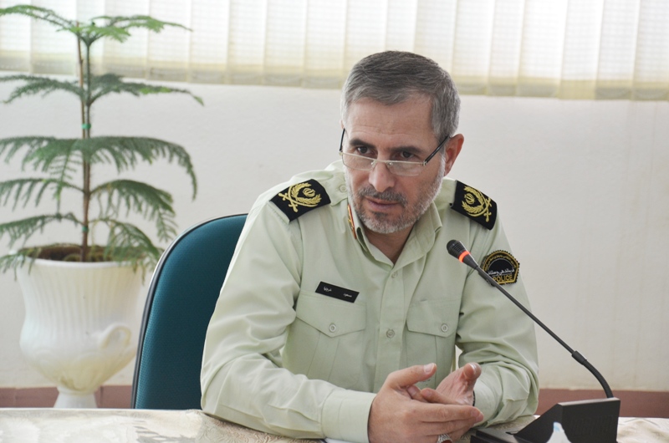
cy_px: 222
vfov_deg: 12.1
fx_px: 2086
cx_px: 334
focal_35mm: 112
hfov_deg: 18.2
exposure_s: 1/50
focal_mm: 75
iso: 800
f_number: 5.3
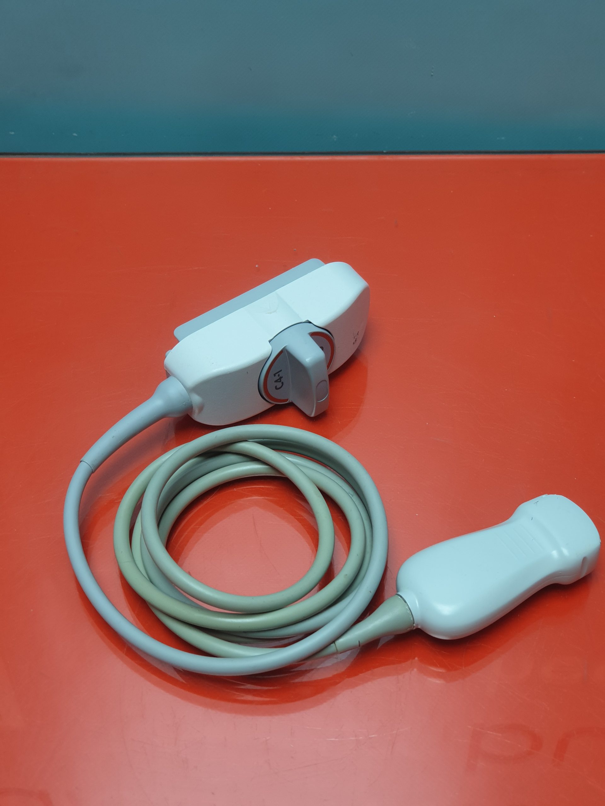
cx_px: 302
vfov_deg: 36.8
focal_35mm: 52
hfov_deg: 28.0
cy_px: 403
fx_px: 1212
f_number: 2.4
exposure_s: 1/33
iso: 50
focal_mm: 6
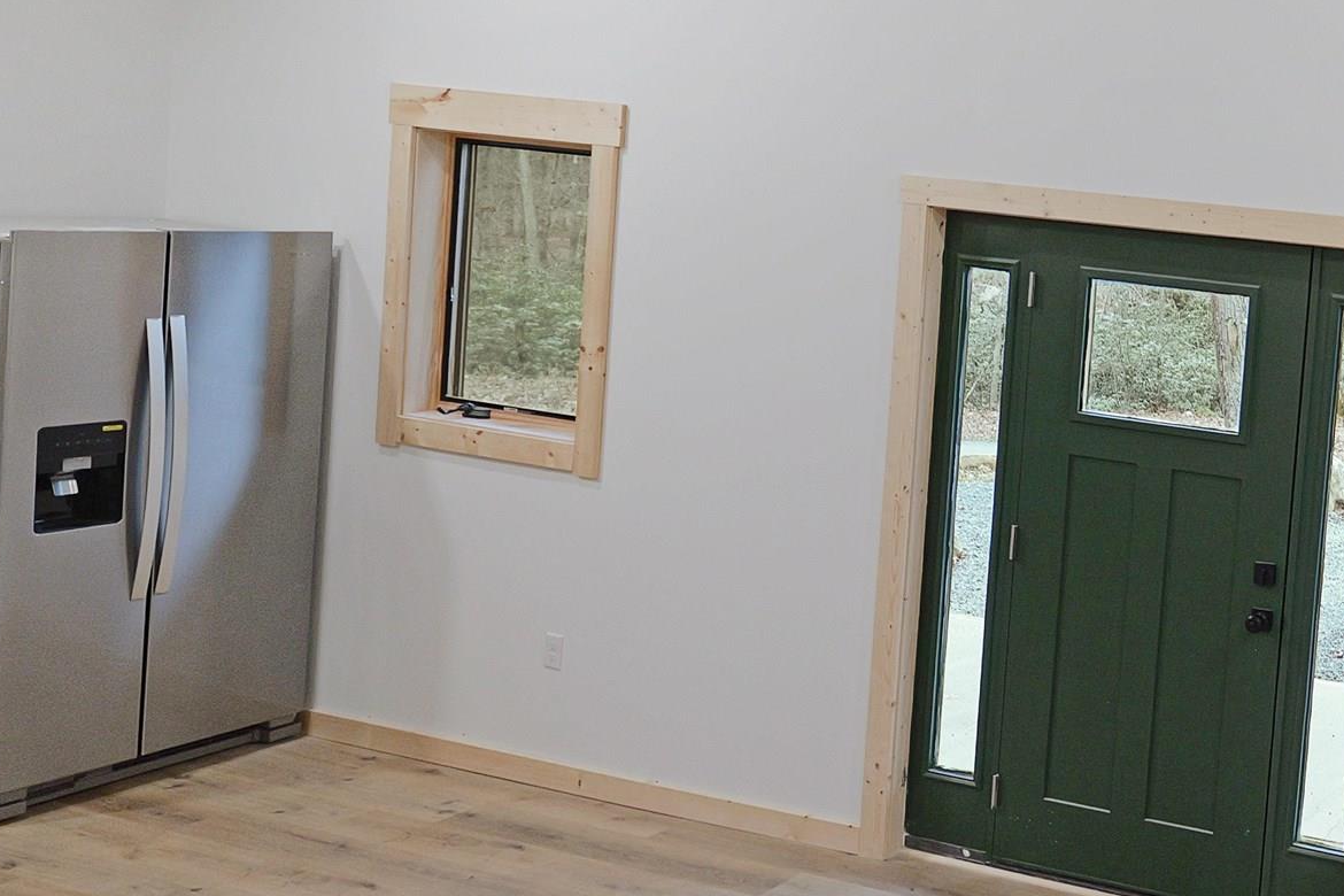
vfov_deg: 31.6
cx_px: 1581
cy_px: 289
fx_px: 1568
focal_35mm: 42
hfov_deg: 36.6
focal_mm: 16
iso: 800
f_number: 4.3
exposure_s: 1/60
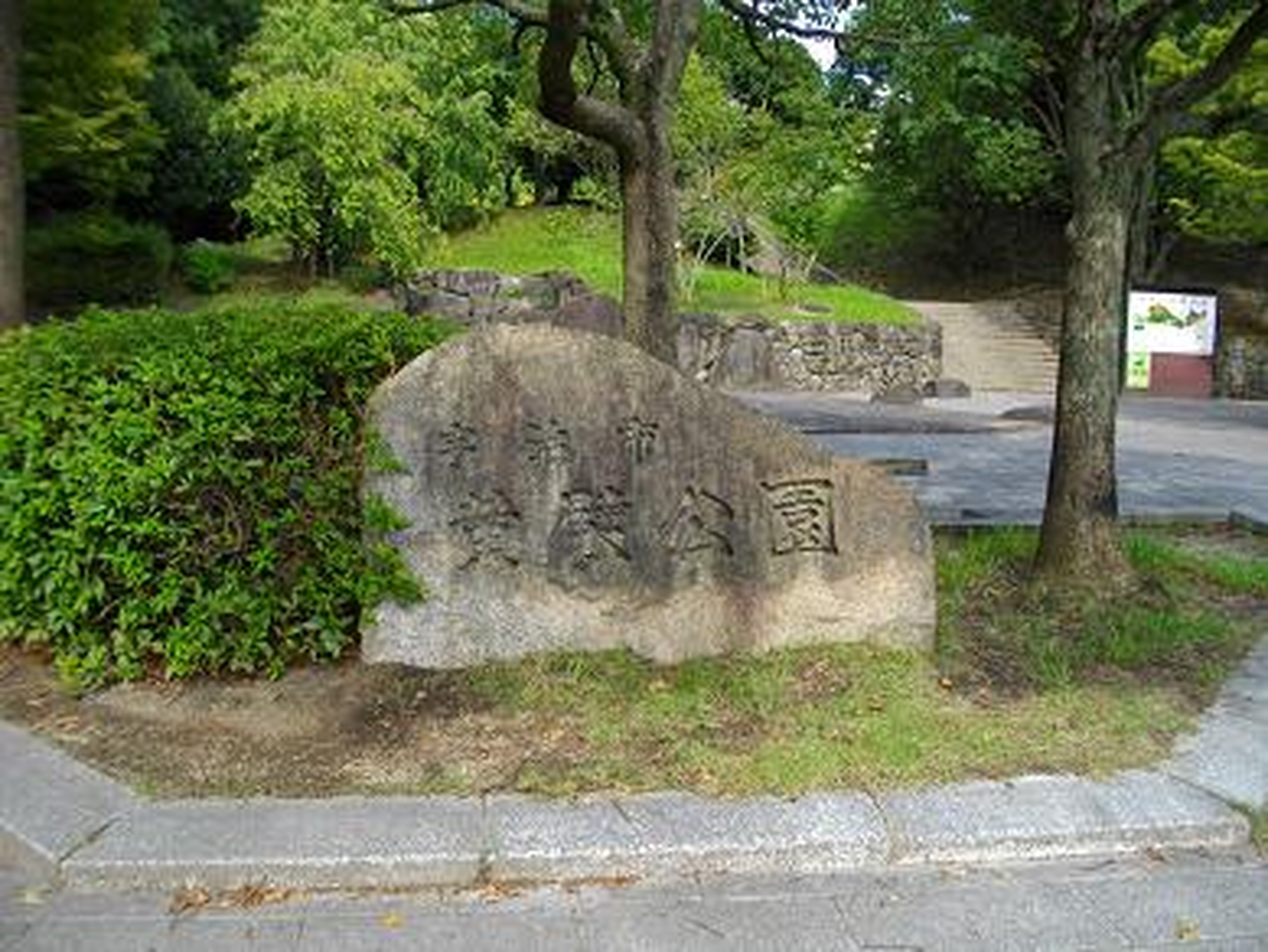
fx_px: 1173
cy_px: 476
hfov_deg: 56.8
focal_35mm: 32
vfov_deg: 44.2
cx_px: 634
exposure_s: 1/400
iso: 100
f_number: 2.9
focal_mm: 5.7
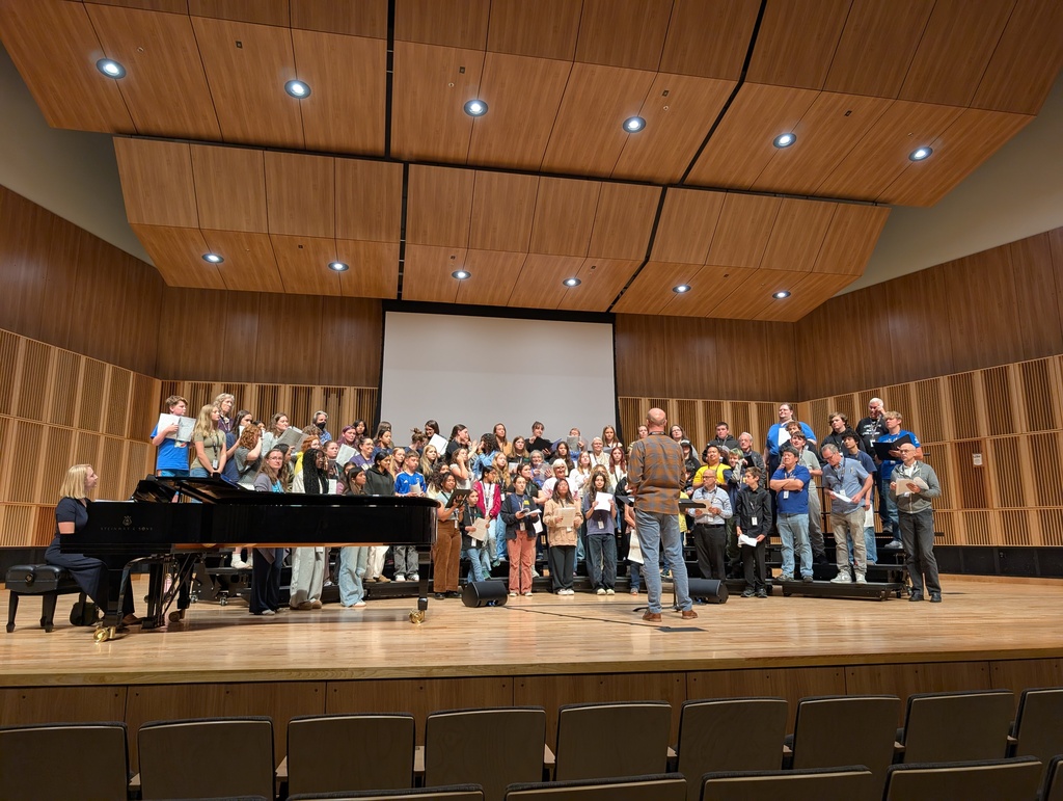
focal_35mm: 24
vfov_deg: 56.9
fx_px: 738
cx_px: 532
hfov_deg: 71.5
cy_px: 400
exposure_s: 1/109
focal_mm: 6.9
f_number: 1.68
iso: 142
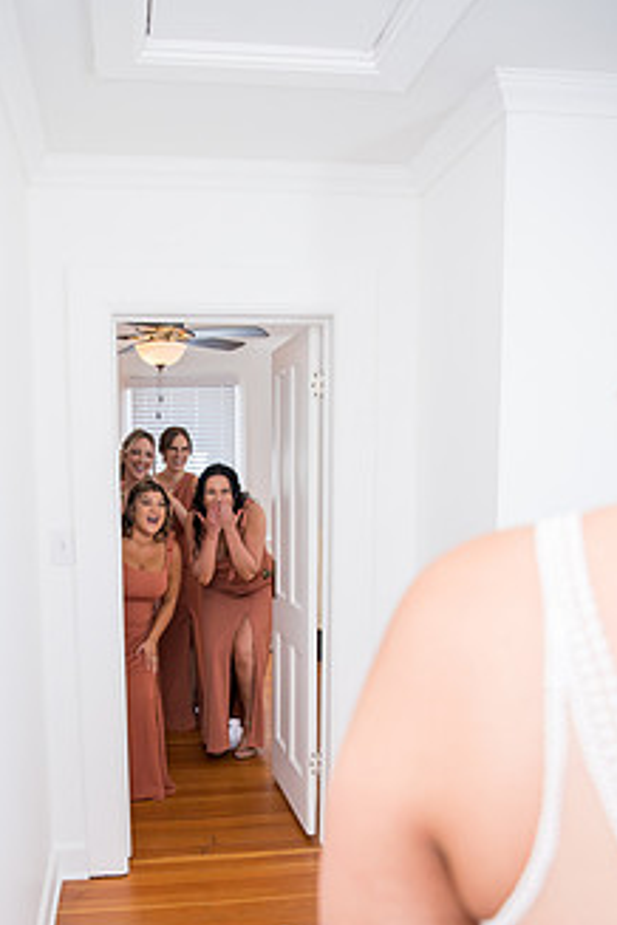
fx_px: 848
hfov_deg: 39.7
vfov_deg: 56.1
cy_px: 611
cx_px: 238
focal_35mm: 33
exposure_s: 1/320
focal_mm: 24
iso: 640
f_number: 4
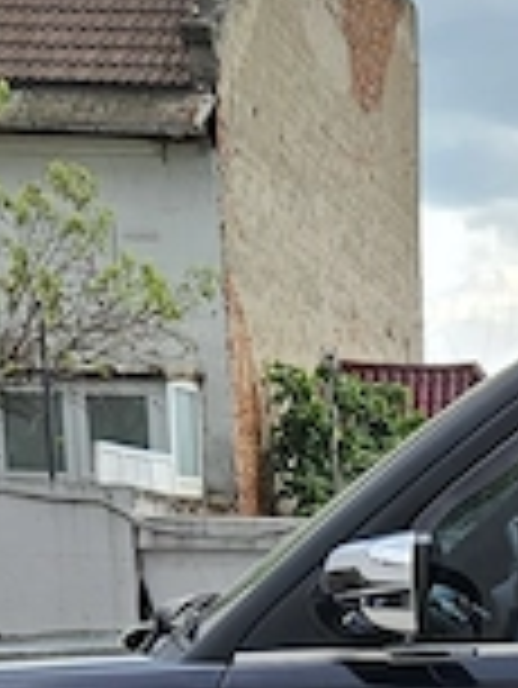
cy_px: 1192
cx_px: 775
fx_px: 2391
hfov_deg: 11.8
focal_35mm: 120
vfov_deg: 14.6
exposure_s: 1/340
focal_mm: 5.4
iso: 25
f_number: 1.8
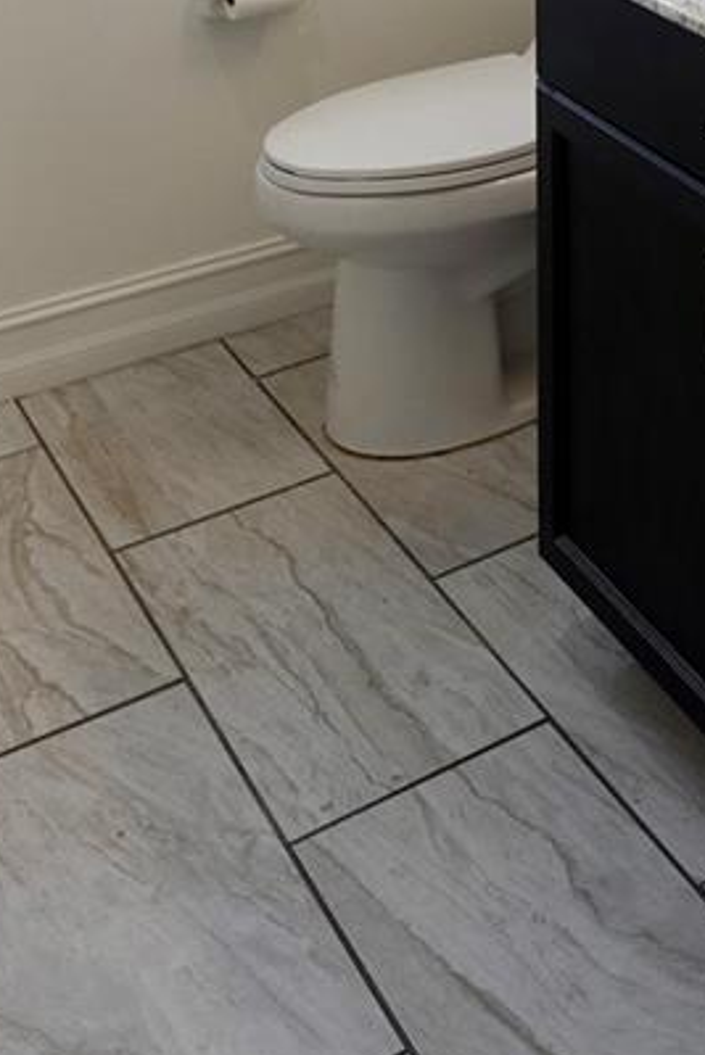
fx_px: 1761
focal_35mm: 60
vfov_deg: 27.7
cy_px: -322
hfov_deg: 21.3
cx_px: 805
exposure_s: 1/80
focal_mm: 7.6
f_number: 2
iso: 160
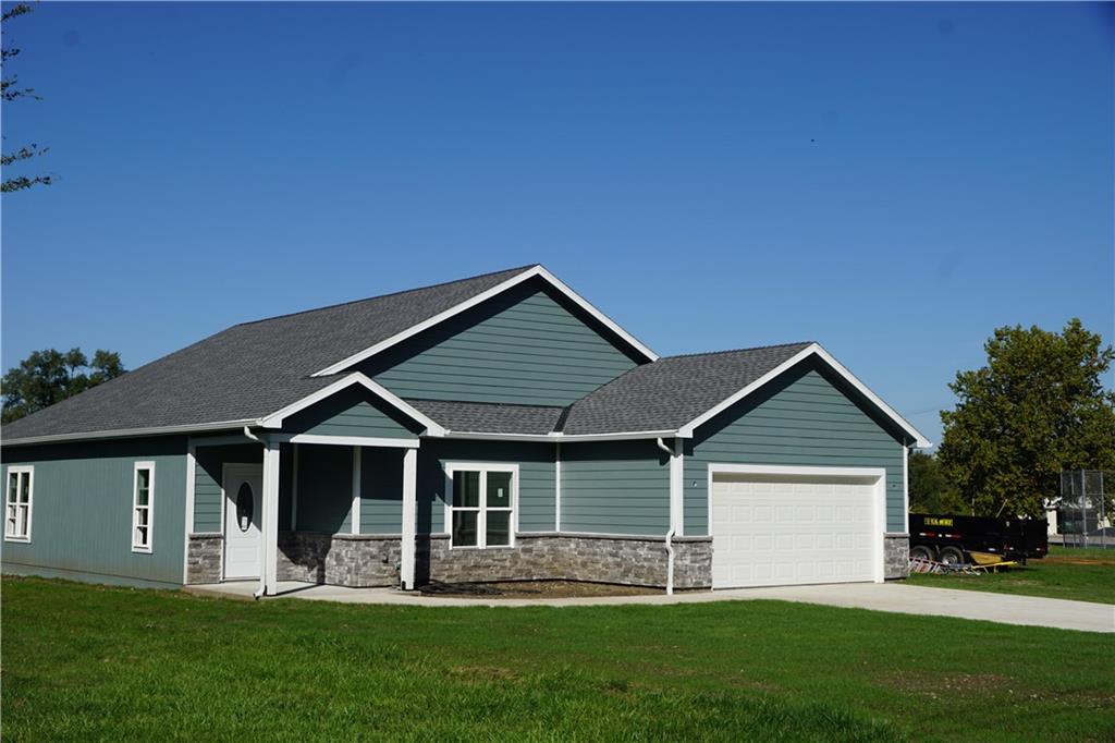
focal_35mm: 42
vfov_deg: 31.9
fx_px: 1300
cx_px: 558
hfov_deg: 46.4
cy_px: 372
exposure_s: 1/320
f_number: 10
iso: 100
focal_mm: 28
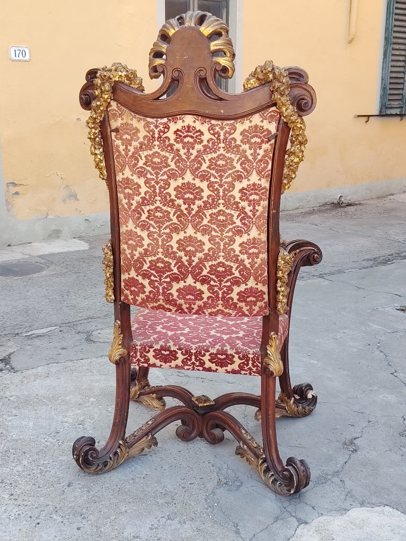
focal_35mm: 41
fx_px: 641
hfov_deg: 35.1
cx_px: 203
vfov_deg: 45.8
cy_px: 270
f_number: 1.75
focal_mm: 5.25
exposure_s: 1/100
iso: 169
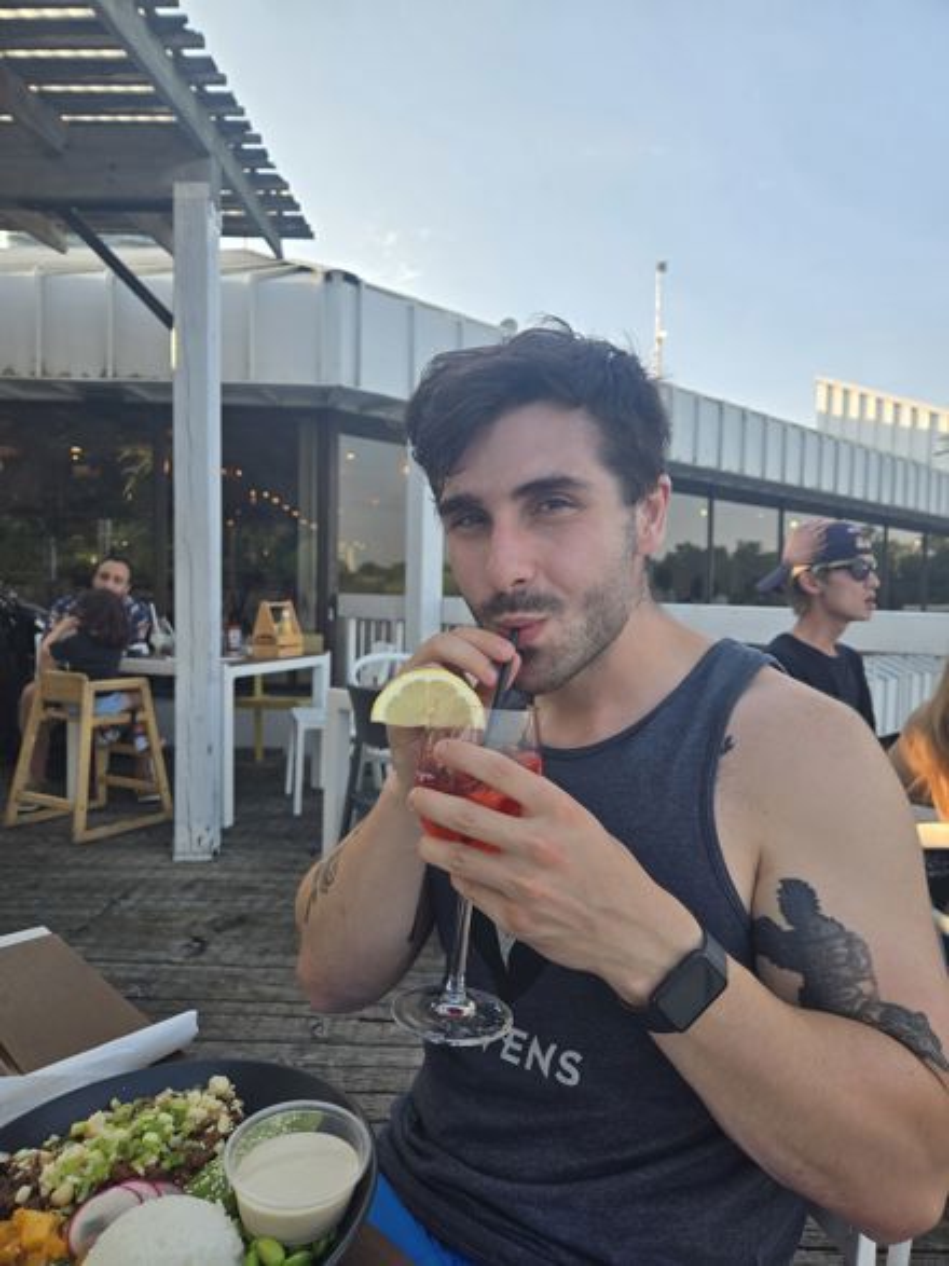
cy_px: 633
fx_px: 841
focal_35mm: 23
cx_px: 474
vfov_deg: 73.9
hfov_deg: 58.9
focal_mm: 5.4
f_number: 1.8
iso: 25
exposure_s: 1/563
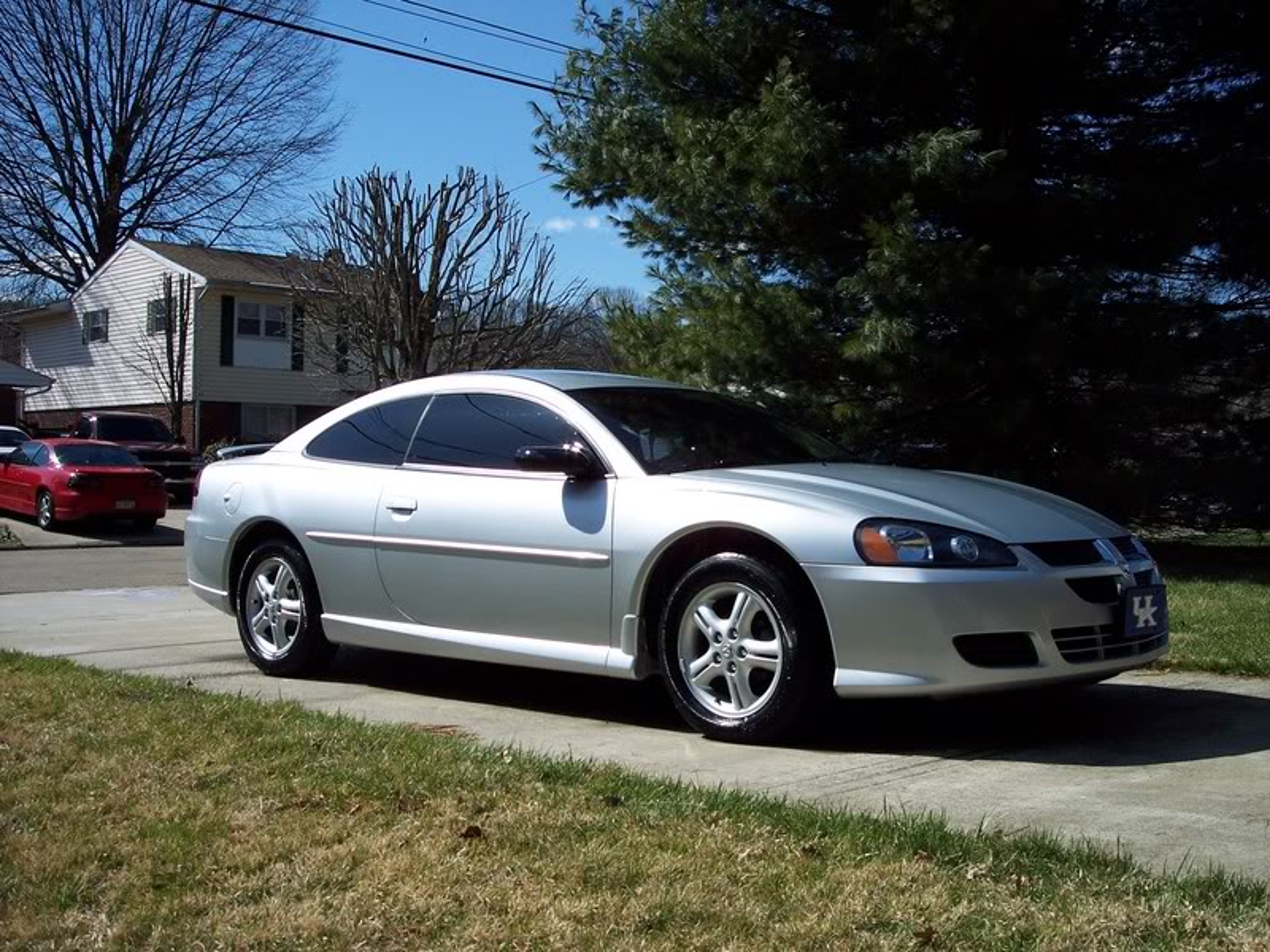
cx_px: 635
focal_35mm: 39
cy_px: 476
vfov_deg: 36.8
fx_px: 1431
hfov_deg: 47.9
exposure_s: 1/500
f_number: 5.6
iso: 100
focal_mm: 8
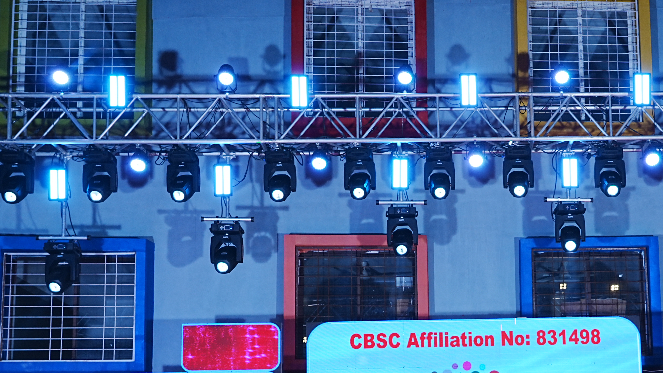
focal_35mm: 58
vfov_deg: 20.1
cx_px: 516
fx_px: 1020
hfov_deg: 35.0
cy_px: 371
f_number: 7.1
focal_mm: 33
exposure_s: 1/160
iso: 400
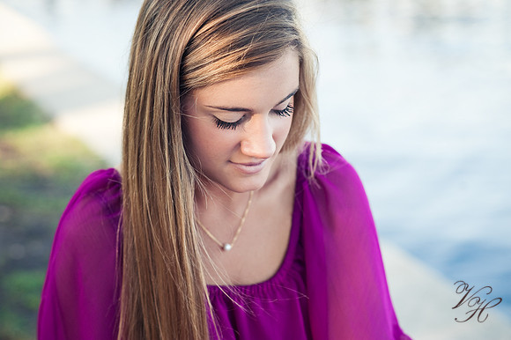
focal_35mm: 85
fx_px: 1206
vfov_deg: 16.1
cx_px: 256
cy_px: 170
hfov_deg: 23.9
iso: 250
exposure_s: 1/400
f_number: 4
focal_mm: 85
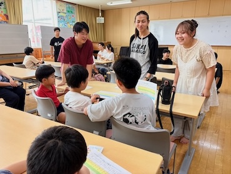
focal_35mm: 26
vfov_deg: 53.1
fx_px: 174
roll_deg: -0.2
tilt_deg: -15.2
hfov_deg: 67.3
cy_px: 87
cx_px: 116
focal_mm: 5.96
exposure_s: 1/60
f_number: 1.6
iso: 100
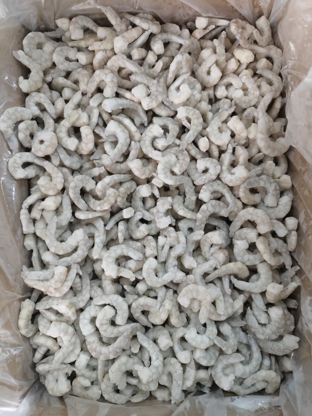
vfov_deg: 73.9
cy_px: 208
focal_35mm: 23
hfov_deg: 58.9
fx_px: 276
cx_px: 156
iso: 1047
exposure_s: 1/50
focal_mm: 5.5
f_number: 1.75
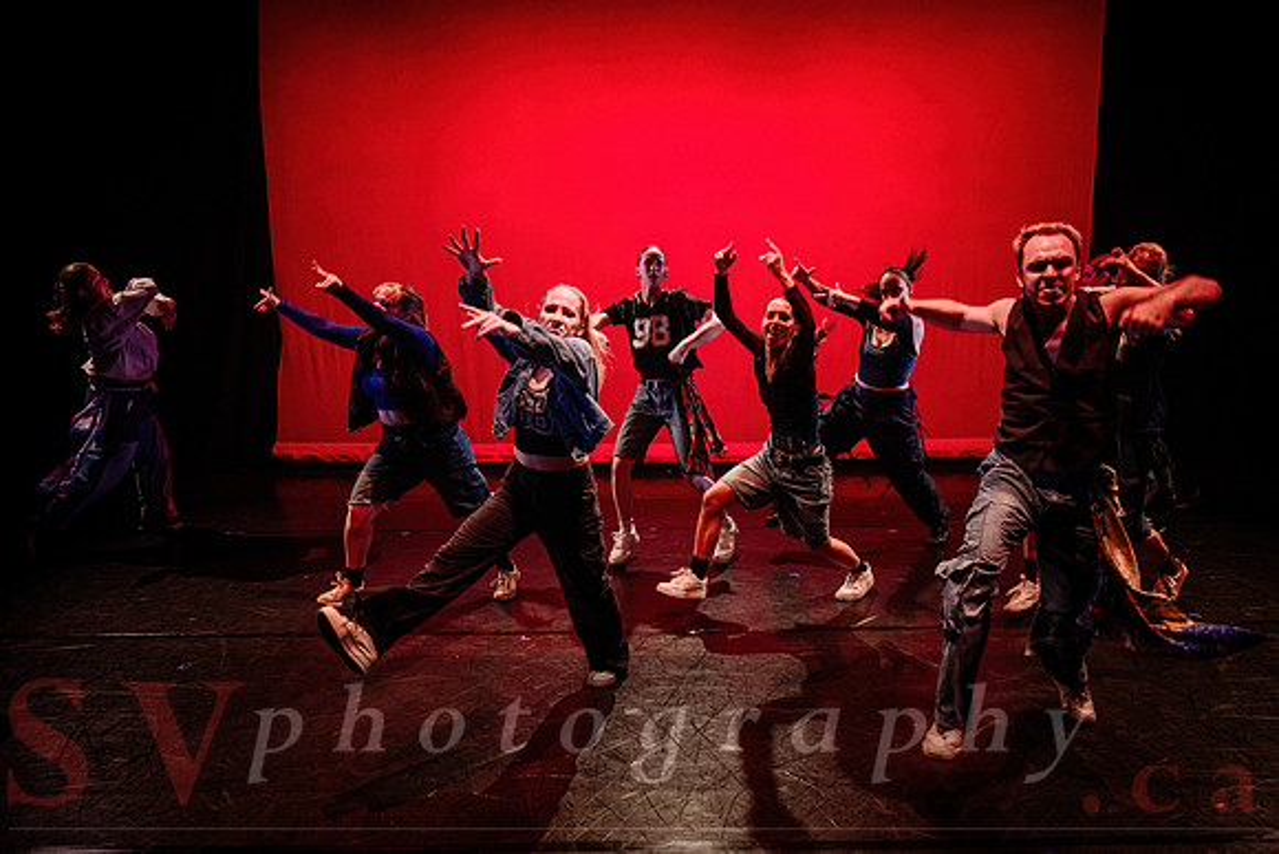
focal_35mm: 28
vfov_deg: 47.0
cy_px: 473
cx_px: 654
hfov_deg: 66.3
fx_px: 980
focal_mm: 24
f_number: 2.8
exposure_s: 1/300
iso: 2500
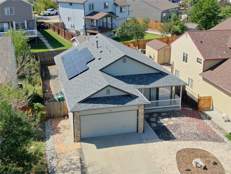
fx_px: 307
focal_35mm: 46
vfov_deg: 31.5
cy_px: 87
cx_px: 116
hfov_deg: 41.2
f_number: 3.7
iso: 100
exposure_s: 1/320
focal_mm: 8.23
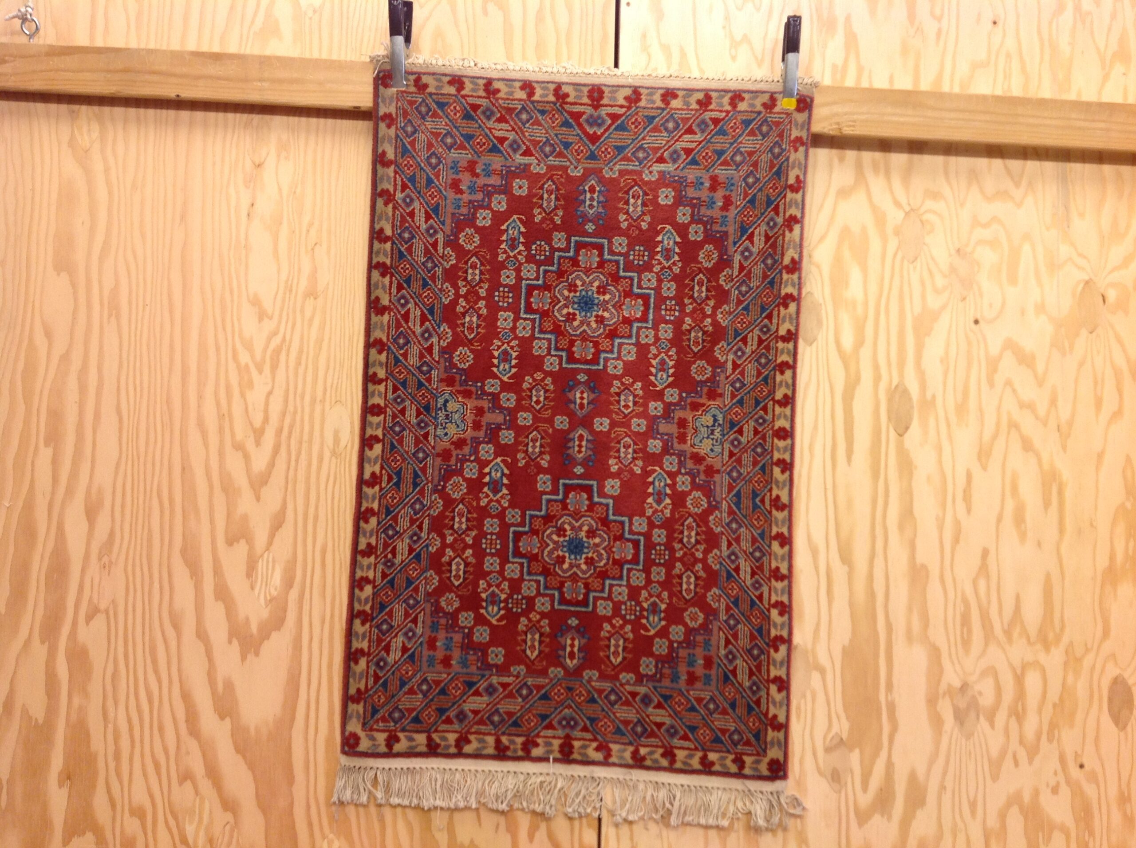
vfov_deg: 40.6
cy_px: 424
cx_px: 568
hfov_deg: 52.7
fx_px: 1147
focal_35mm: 35
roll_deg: -1.7
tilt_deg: -10.9
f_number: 2.4
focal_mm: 4.28
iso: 64
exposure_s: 1/15
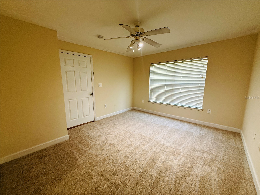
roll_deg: +0.2
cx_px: 130
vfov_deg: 85.7
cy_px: 98
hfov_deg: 102.1
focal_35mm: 14
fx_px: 105
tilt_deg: -8.0
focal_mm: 2.22
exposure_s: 1/60
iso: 200
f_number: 2.2
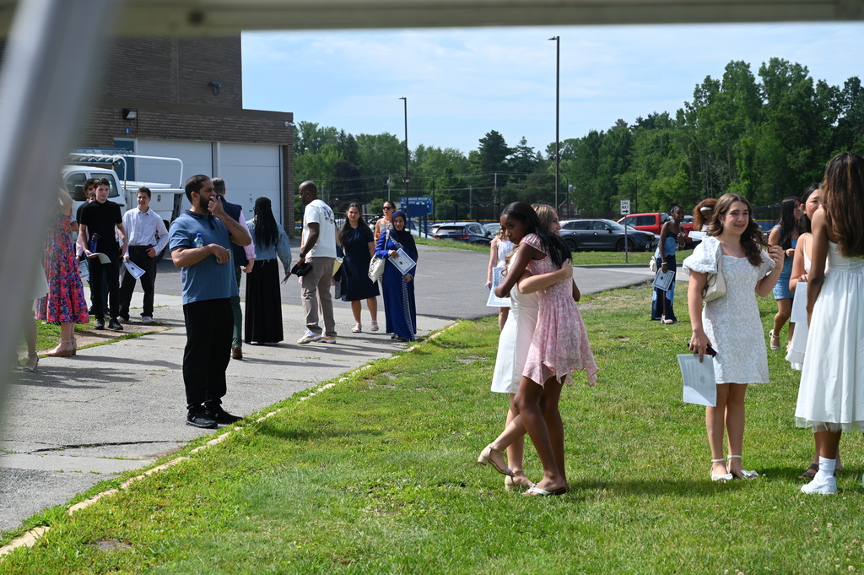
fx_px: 1679
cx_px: 432
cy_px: 288
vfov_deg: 19.4
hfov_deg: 28.9
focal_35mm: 70
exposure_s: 1/400
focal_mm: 70
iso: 100
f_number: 7.1
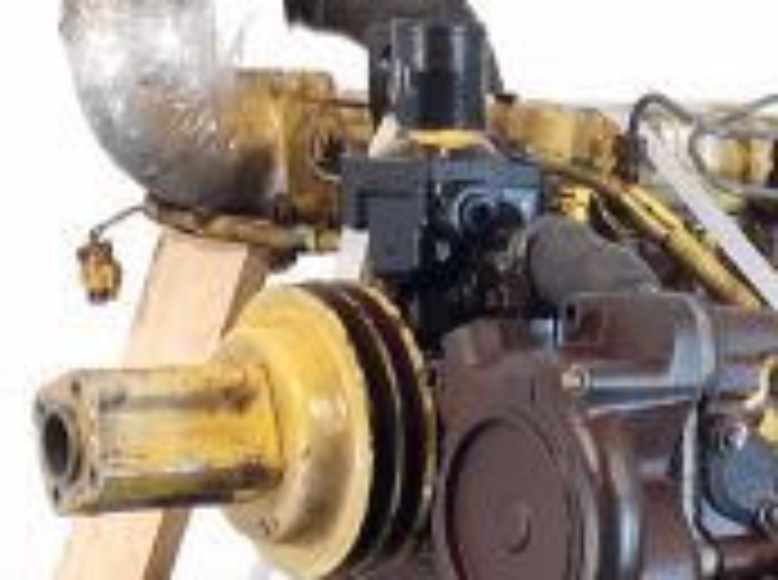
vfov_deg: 17.5
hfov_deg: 23.2
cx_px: 832
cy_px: 692
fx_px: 1794
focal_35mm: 80
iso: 100
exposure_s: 1/50
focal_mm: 6.4
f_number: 1.8
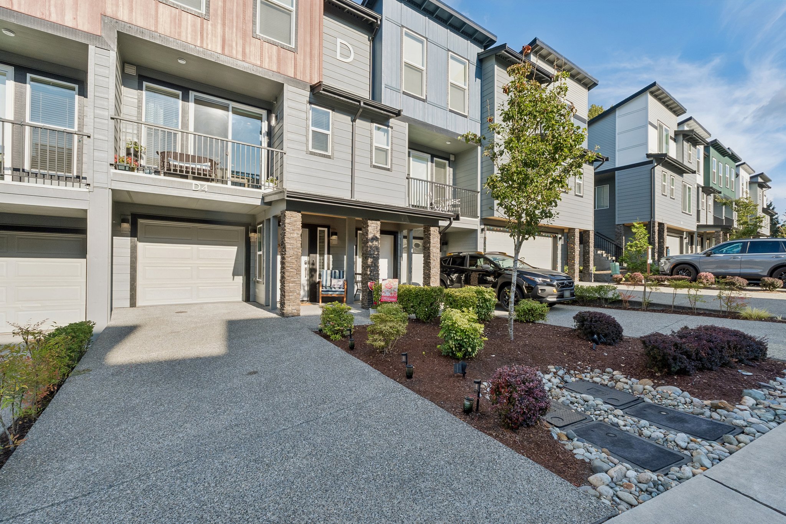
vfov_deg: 77.3
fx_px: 327
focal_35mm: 15
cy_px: 262
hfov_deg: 100.4
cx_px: 393
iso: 250
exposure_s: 1/160
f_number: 9
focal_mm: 10
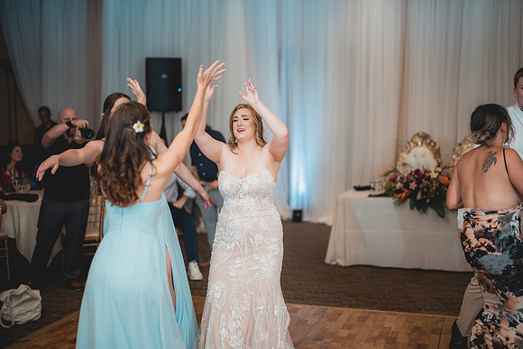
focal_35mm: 50
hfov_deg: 39.6
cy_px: 174
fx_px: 727
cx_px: 262
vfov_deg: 27.0
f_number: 1.2
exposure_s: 1/250
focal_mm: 50
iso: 80
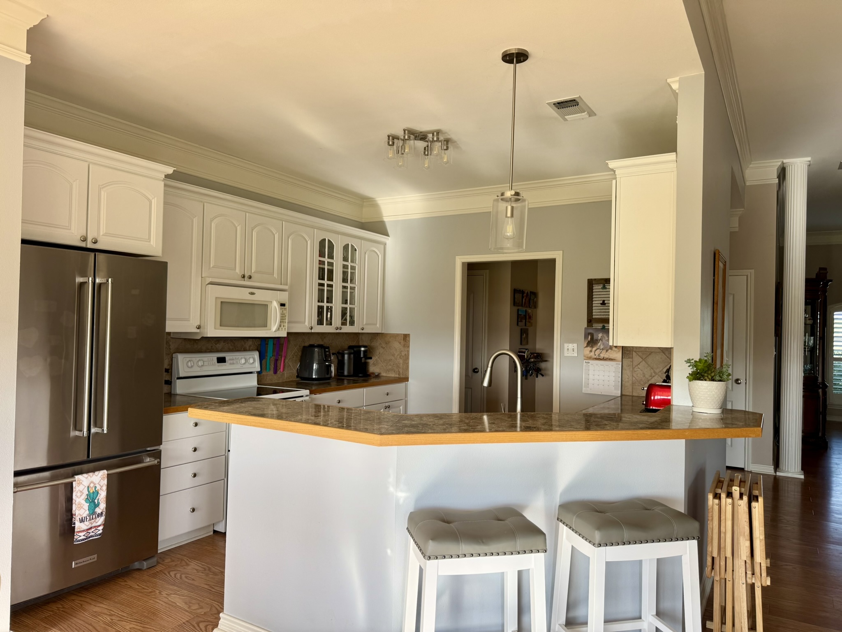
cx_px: 421
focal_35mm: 24
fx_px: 584
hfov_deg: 71.6
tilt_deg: +0.2
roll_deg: -1.3
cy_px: 316
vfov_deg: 56.8
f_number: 1.78
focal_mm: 6.76
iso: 64
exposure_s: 1/257
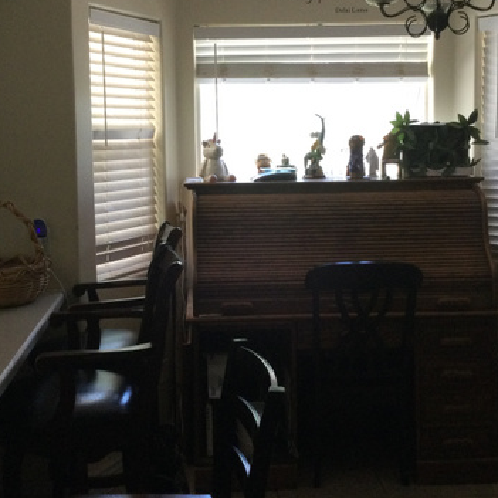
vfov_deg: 33.9
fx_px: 814
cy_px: 194
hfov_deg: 34.0
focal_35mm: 50
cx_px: 231
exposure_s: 1/30
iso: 40
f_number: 2.4
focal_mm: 3.3
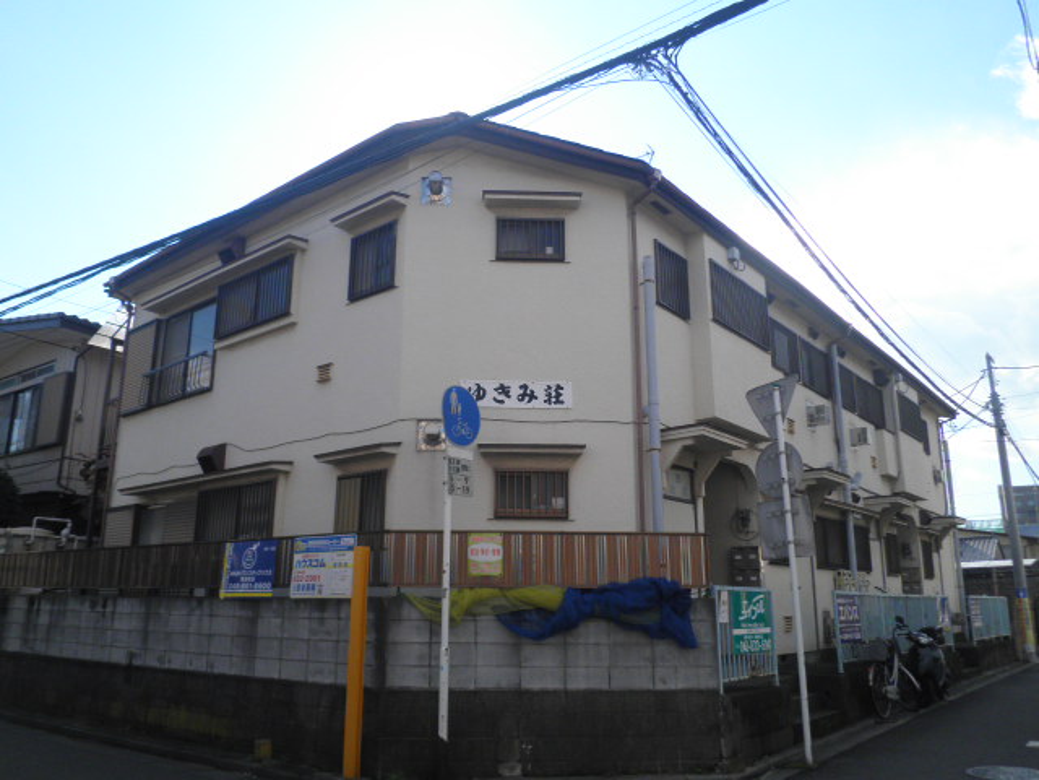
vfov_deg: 53.1
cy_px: 390
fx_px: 780
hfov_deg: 67.3
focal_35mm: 26
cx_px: 520
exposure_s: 1/100
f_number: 7.9
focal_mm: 4.7
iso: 64
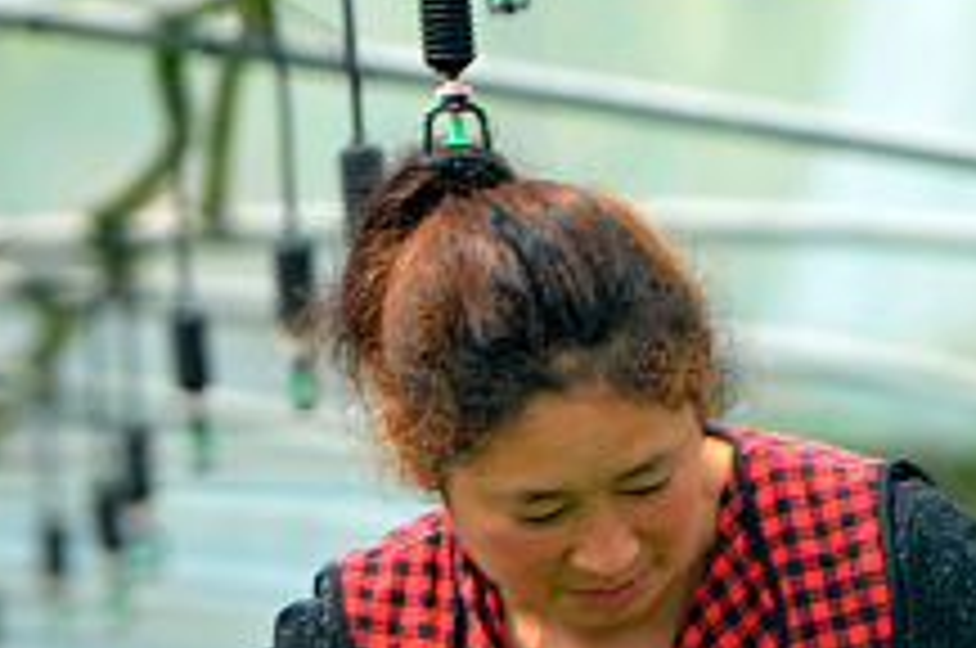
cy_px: 873
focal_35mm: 1107
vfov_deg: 1.2
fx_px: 29967
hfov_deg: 1.9
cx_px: 2397
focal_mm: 200
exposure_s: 1/640
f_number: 2.8
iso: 200
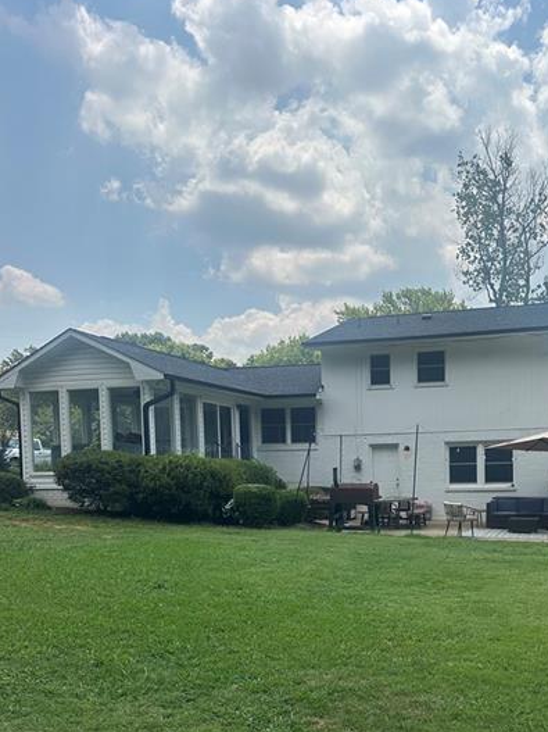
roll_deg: -0.1
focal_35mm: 35
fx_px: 739
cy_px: 514
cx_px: 388
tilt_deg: -0.3
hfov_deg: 39.9
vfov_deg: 51.2
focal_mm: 6.86
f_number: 1.78
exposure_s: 1/6623
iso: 80
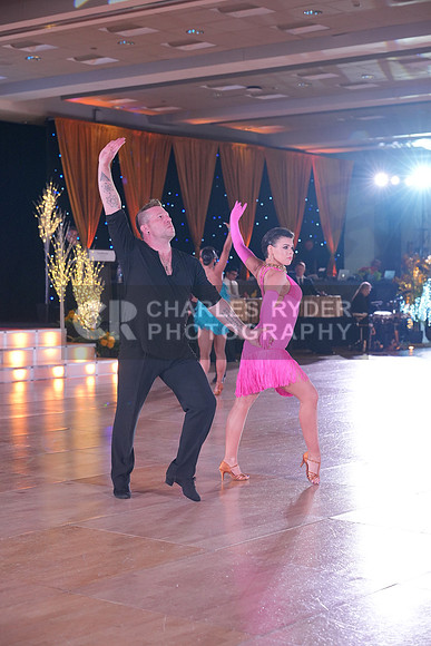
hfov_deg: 20.6
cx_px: 216
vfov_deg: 30.5
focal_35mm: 66
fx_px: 1184
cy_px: 323
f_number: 4
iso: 2000
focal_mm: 66
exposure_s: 1/400
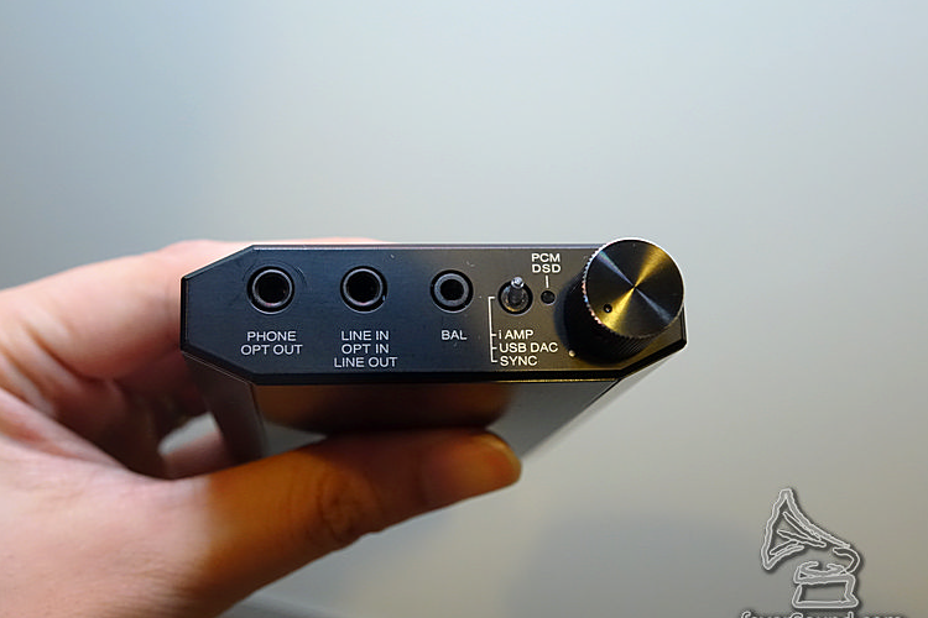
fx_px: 1237
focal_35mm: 48
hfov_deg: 41.1
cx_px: 442
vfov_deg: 28.1
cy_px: 316
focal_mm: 16.43
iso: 1600
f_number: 4
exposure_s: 1/125
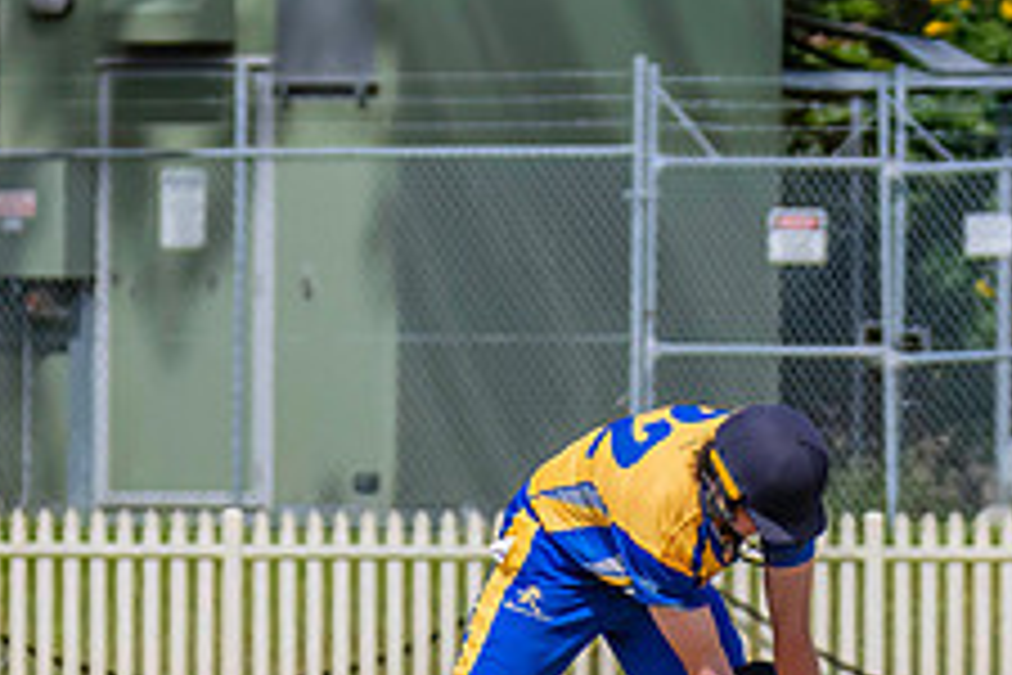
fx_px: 29852
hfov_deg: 1.9
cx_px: 441
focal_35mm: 1062
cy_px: 588
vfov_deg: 1.3
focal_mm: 270
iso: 800
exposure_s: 1/2500
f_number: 8
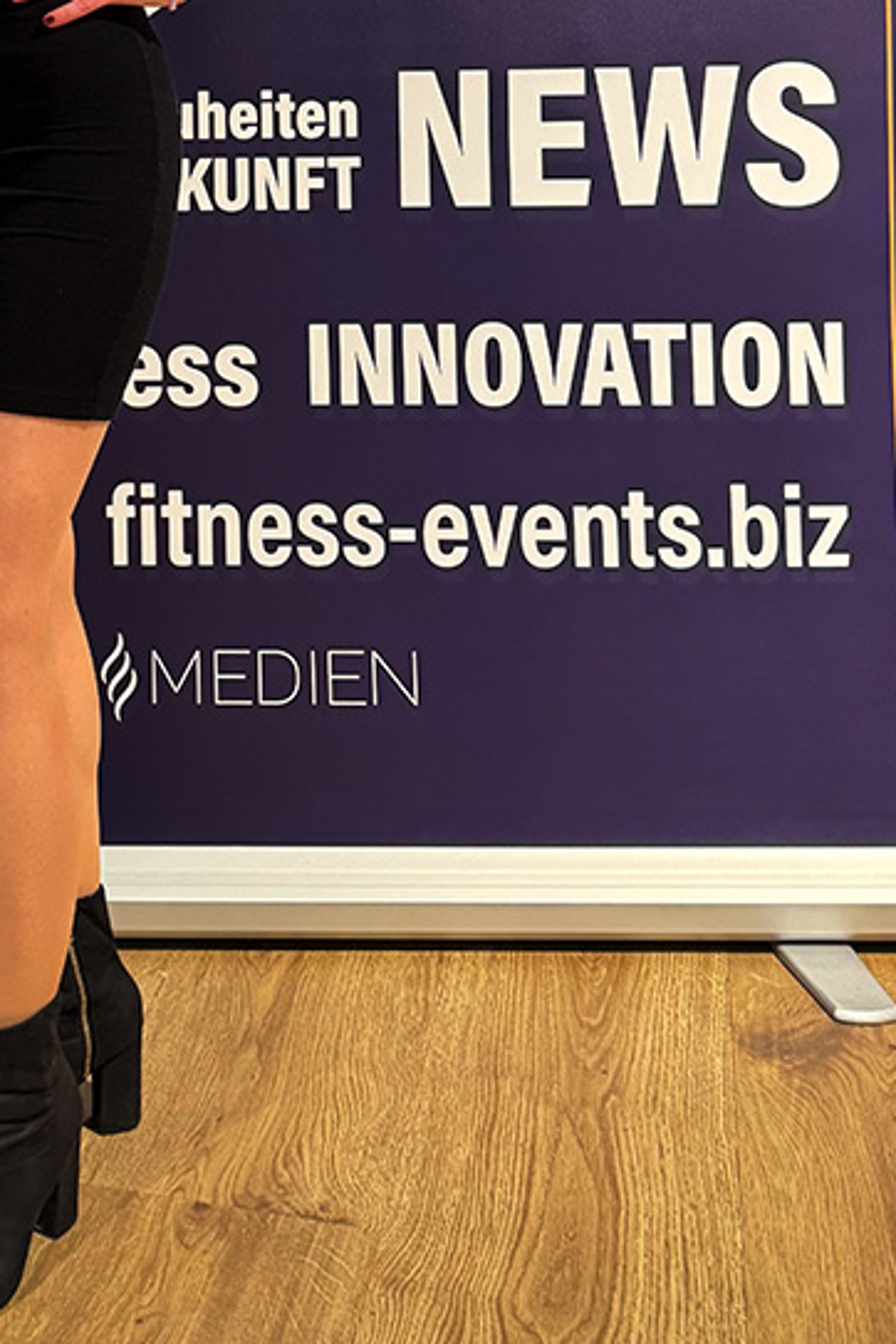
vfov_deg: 37.2
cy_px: 80
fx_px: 1829
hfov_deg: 26.6
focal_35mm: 49
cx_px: 94
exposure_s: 1/50
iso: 250
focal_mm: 6.76
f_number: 1.78
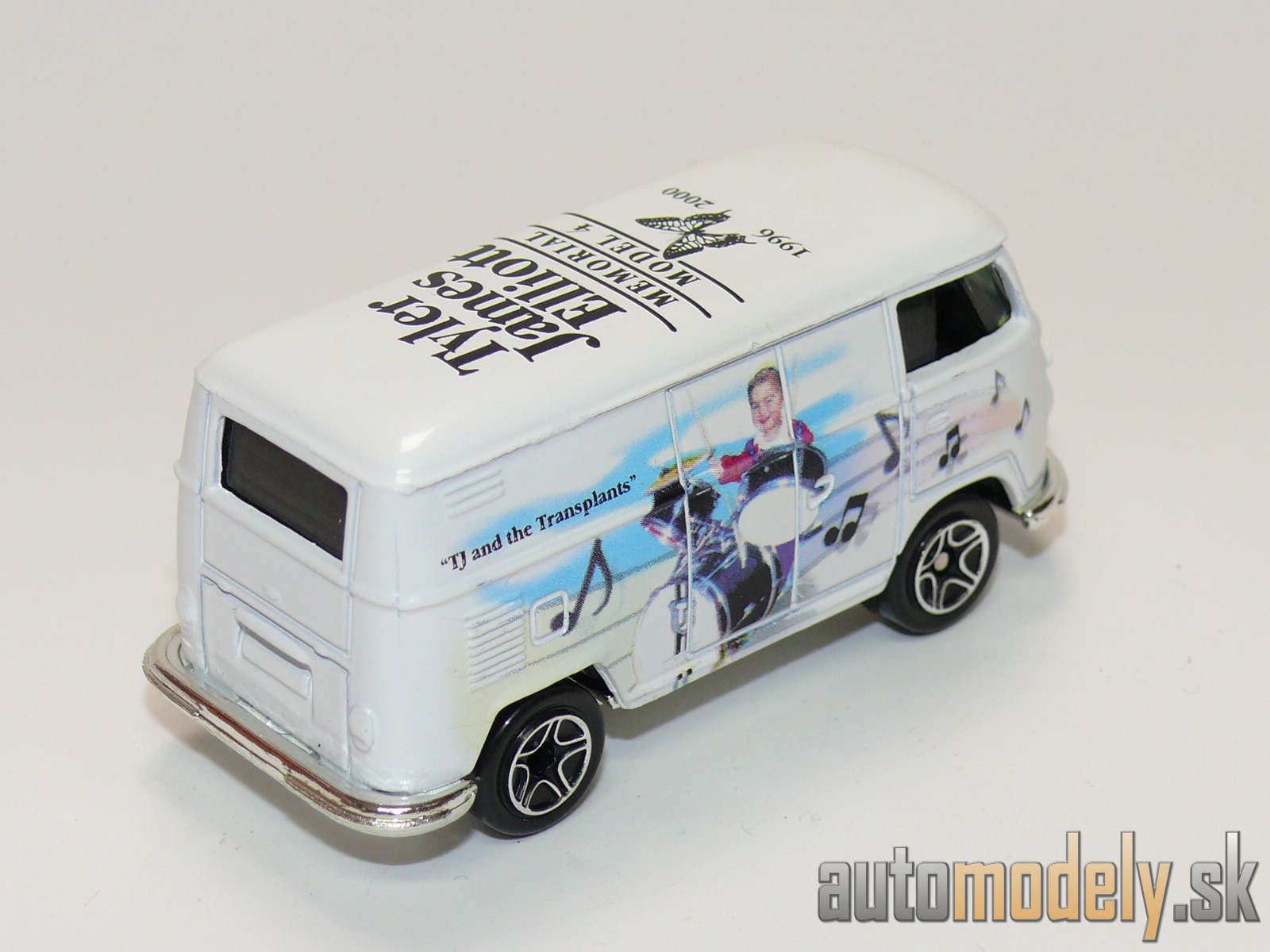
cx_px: 635
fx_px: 3742
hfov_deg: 19.3
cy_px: 476
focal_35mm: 102
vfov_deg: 14.5
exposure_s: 1/30
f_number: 4
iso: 100
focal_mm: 13.3
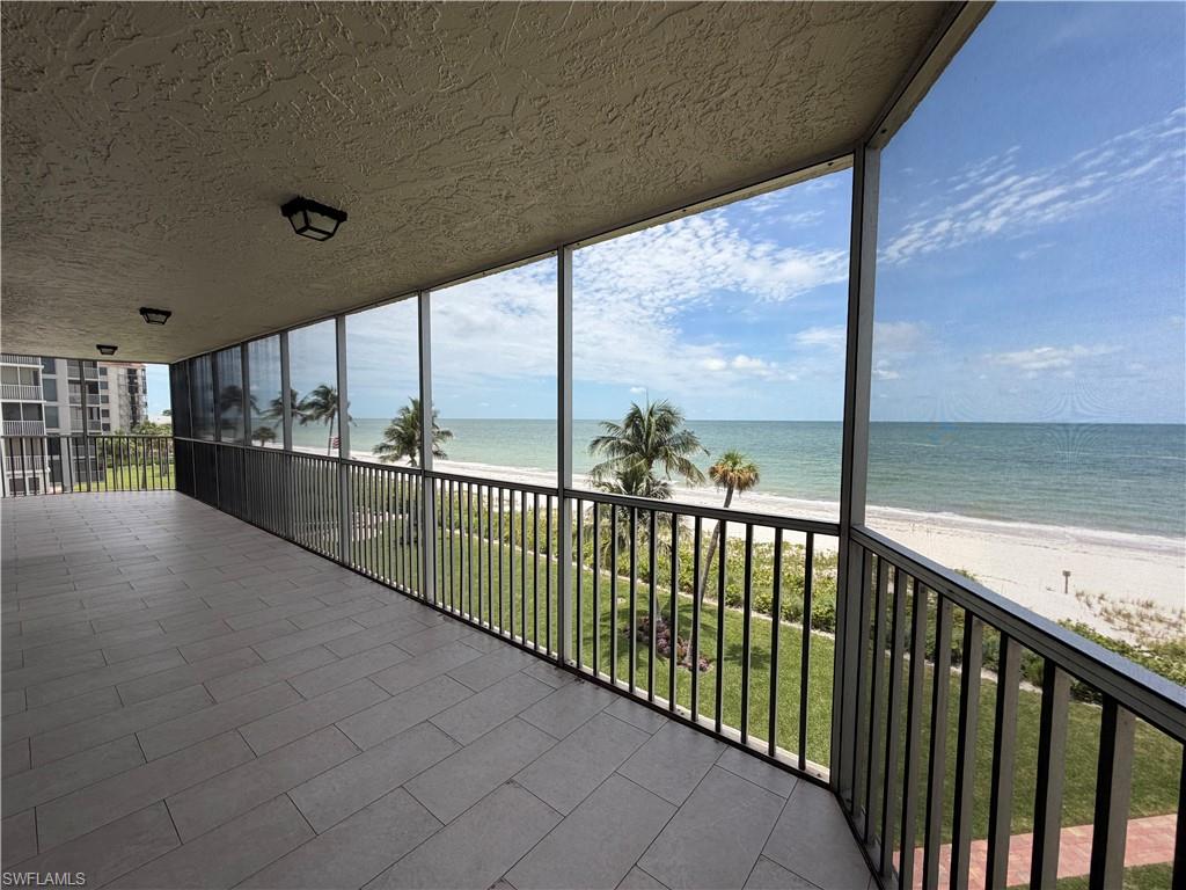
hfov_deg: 102.1
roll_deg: -0.3
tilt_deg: -3.5
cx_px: 593
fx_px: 480
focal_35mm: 14
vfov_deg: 85.7
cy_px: 445
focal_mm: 2.22
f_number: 2.2
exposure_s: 1/770
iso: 32
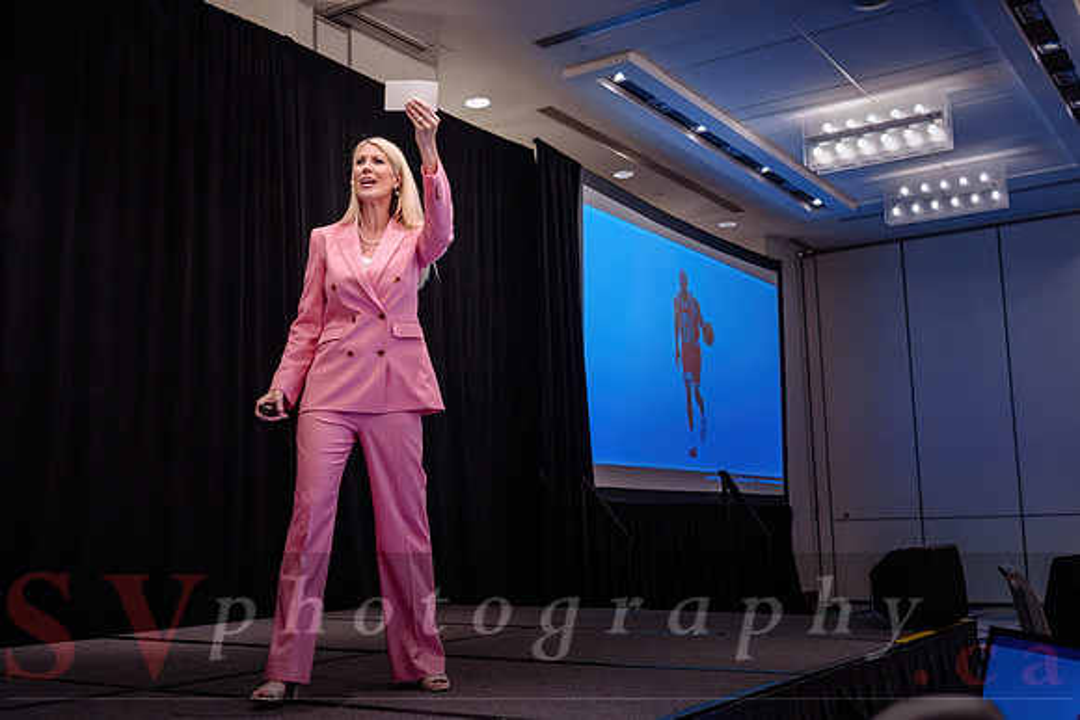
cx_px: 479
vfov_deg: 33.7
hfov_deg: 48.7
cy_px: 380
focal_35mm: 40
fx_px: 1190
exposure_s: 1/125
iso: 1600
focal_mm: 35
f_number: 2.8
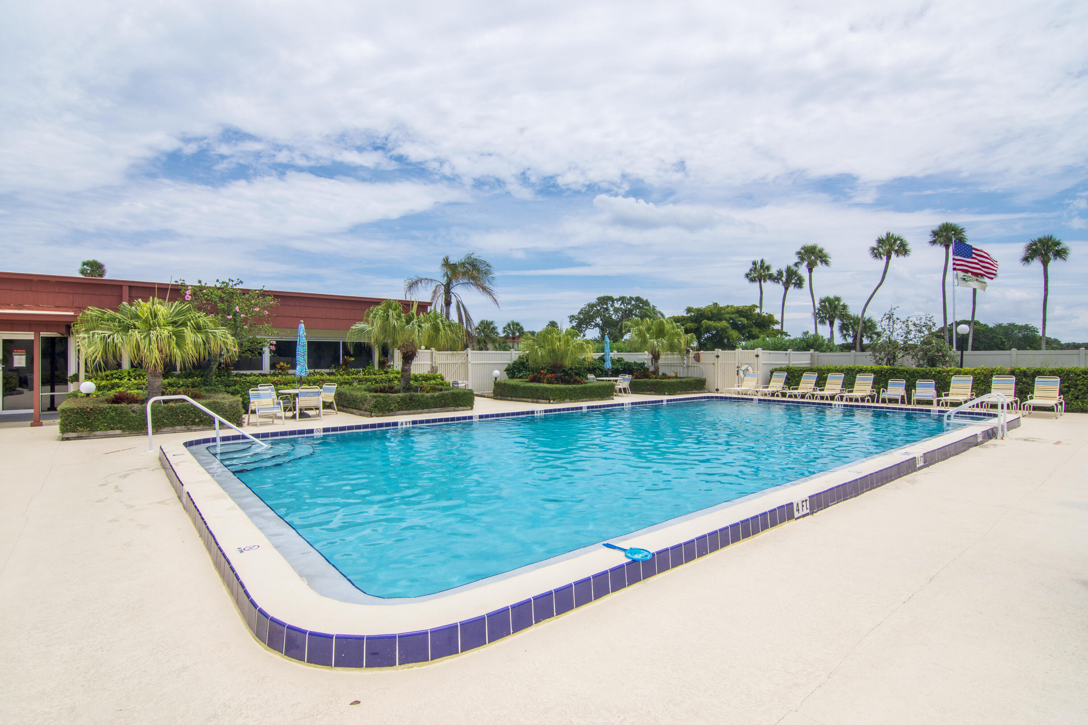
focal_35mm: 17
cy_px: 362
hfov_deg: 92.4
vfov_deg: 69.7
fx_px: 521
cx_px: 544
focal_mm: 11.5
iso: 320
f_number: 13
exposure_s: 1/640
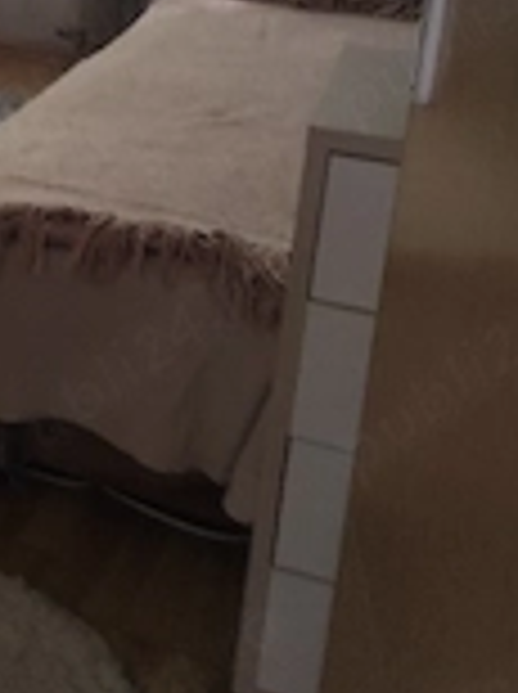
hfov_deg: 20.8
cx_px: -126
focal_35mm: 65
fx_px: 1301
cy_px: 70
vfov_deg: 28.7
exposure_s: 1/33
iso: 153
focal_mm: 5.43
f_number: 1.89
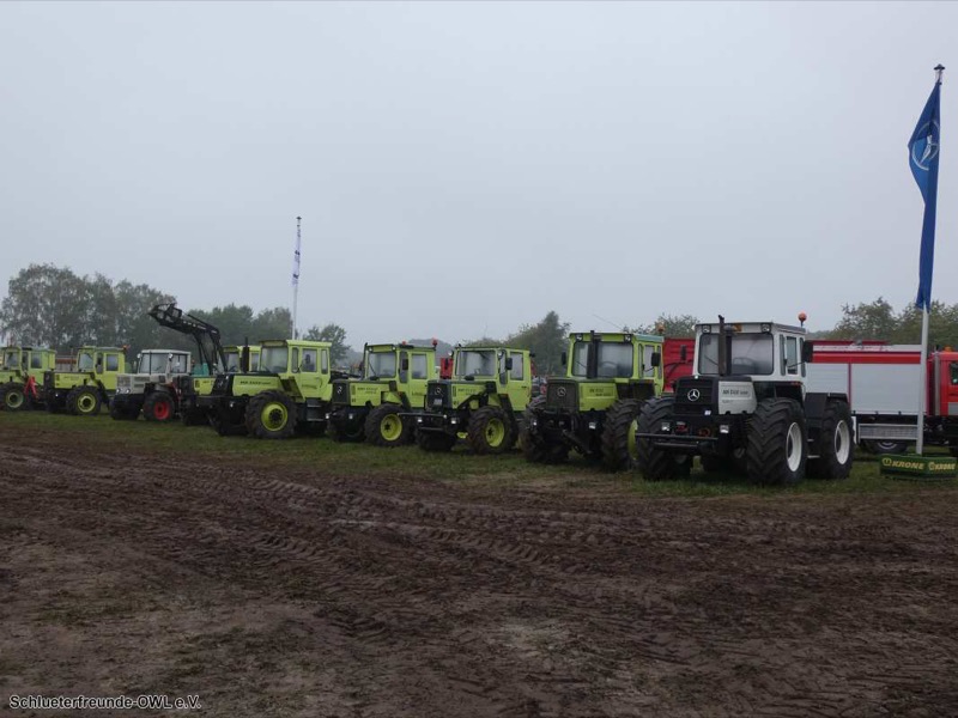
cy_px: 359
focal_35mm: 38
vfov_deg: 37.7
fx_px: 1052
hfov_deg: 49.0
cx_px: 479
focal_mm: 6.8
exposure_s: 1/160
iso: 80
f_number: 3.5
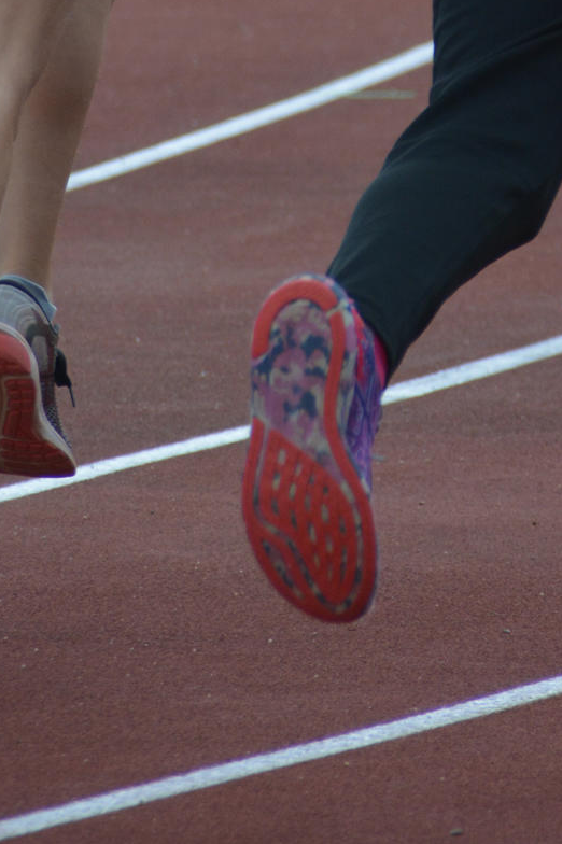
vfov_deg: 2.6
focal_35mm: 784
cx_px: 403
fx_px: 18373
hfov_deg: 1.8
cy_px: -179
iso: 560
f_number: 6.3
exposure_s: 1/1000
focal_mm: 200
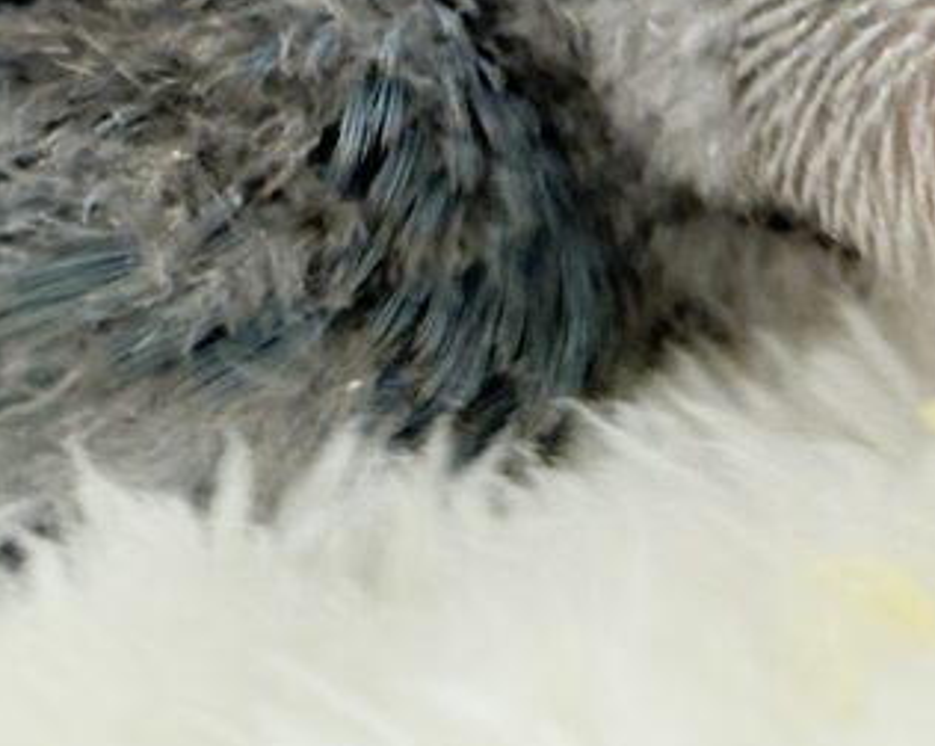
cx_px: 249
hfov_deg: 10.0
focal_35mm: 193
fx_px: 5334
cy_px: 157
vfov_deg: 8.0
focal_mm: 5.96
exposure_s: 1/100
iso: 80
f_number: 1.6
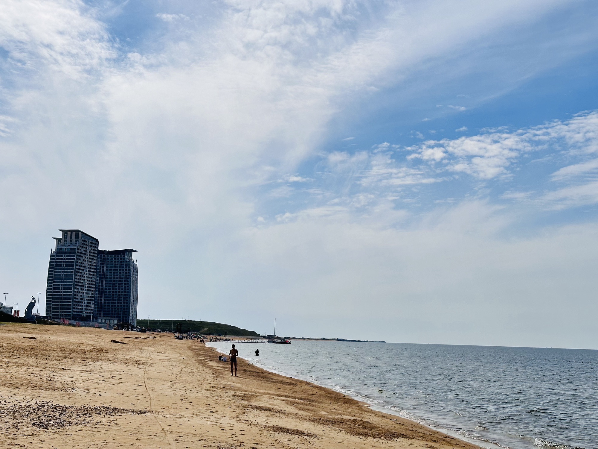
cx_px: 299
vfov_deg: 30.3
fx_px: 829
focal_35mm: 48
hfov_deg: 39.7
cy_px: 224
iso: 64
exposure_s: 1/13699
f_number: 1.78
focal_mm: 6.86
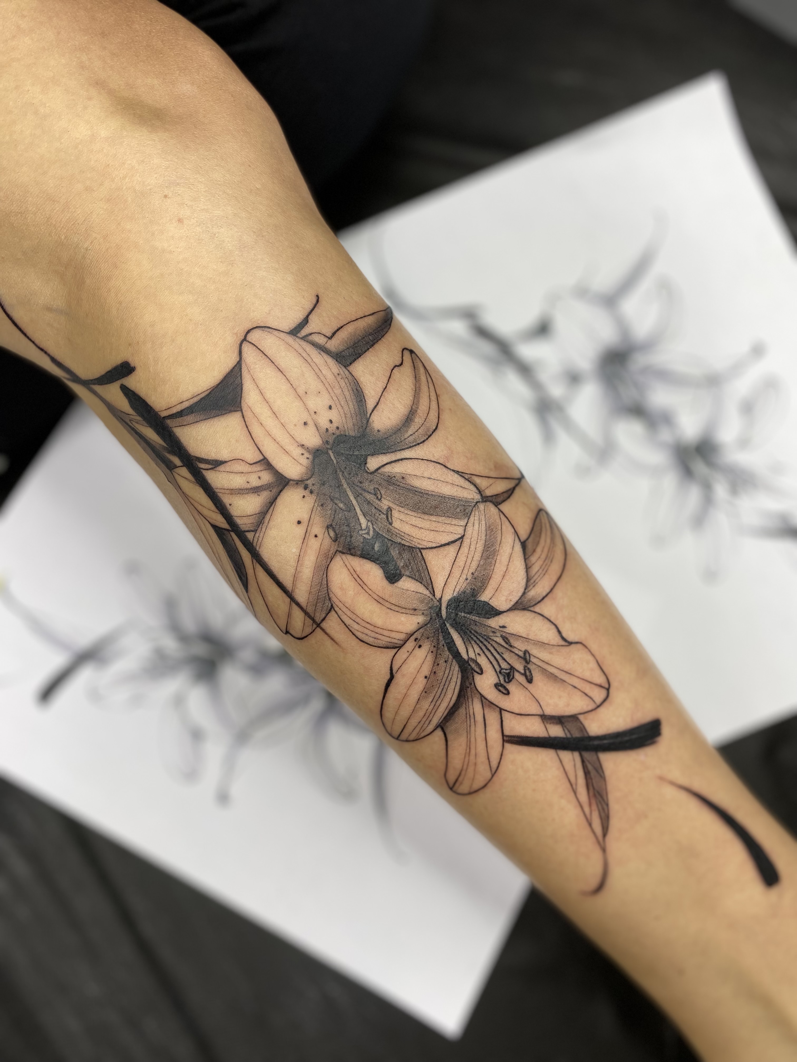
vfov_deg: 67.3
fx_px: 798
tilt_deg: -77.8
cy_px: 531
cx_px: 398
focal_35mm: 26
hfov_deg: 53.1
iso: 32
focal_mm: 4.25
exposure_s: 1/122
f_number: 1.8
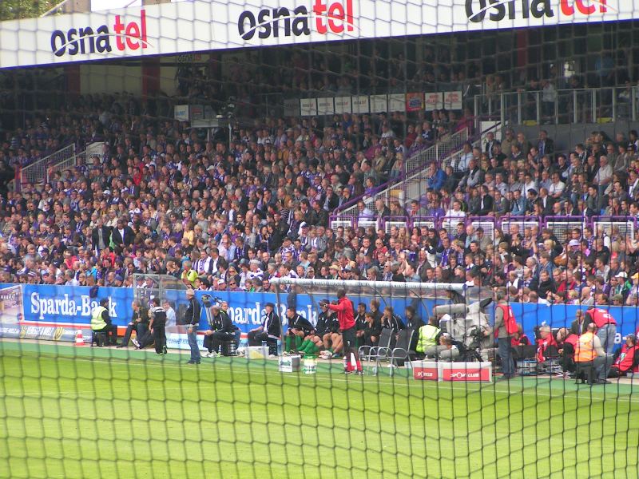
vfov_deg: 7.2
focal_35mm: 206
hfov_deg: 9.6
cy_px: 240
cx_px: 320
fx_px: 3803
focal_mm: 31.5
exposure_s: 1/250
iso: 80
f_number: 3.5
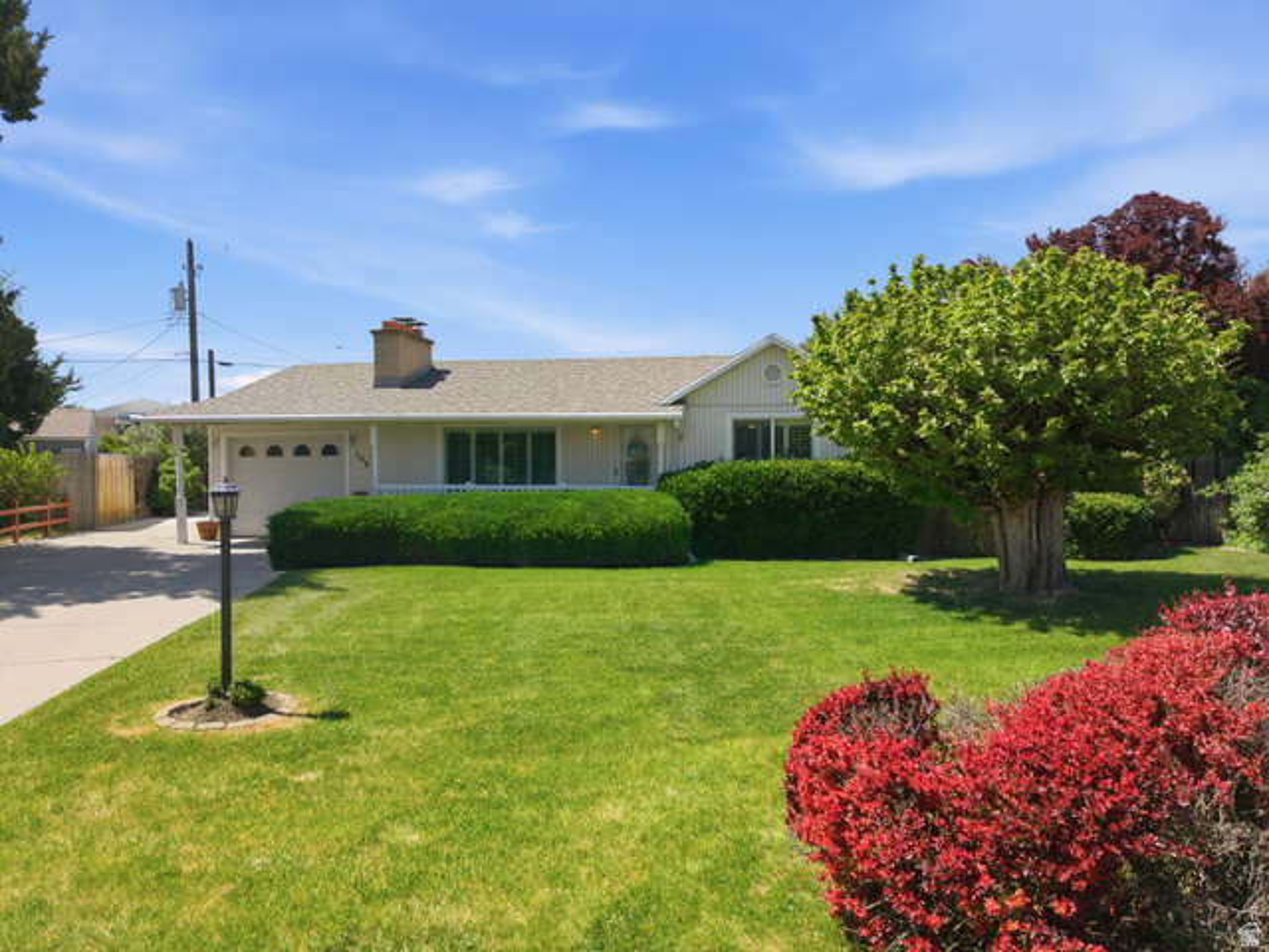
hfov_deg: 71.6
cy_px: 476
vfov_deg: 56.8
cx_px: 634
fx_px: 880
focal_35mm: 24
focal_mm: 8.7
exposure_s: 1/6000
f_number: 1.8
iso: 280
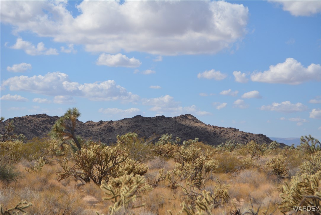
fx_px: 736
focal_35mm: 82
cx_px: 160
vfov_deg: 16.6
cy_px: 108
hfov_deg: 24.6
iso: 400
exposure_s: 1/2000
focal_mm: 55
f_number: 7.1
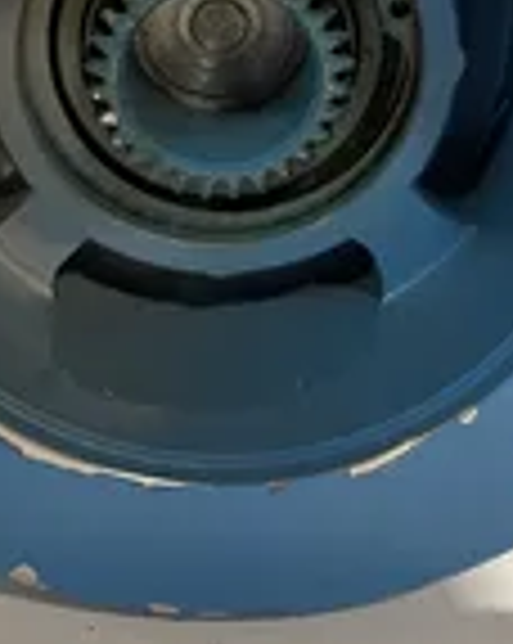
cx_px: 180
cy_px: 135
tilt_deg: -25.9
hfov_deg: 21.4
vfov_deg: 26.3
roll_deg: +1.4
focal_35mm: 71
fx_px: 1350
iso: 250
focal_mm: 4.2
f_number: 1.6
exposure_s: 1/60
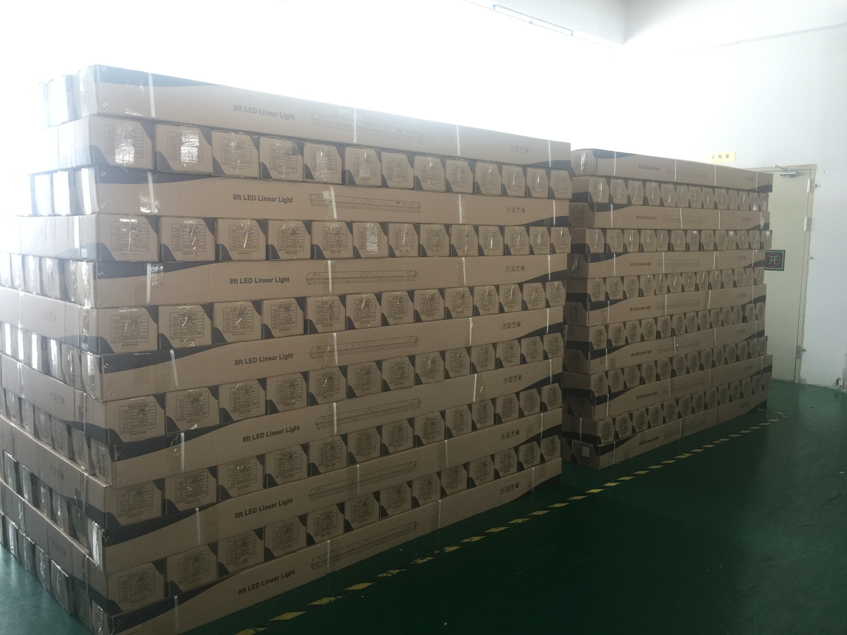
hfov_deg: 61.7
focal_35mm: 29
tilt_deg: -4.8
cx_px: 424
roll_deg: -2.1
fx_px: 710
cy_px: 318
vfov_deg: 48.2
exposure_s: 1/33
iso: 32
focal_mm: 4.15
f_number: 2.2
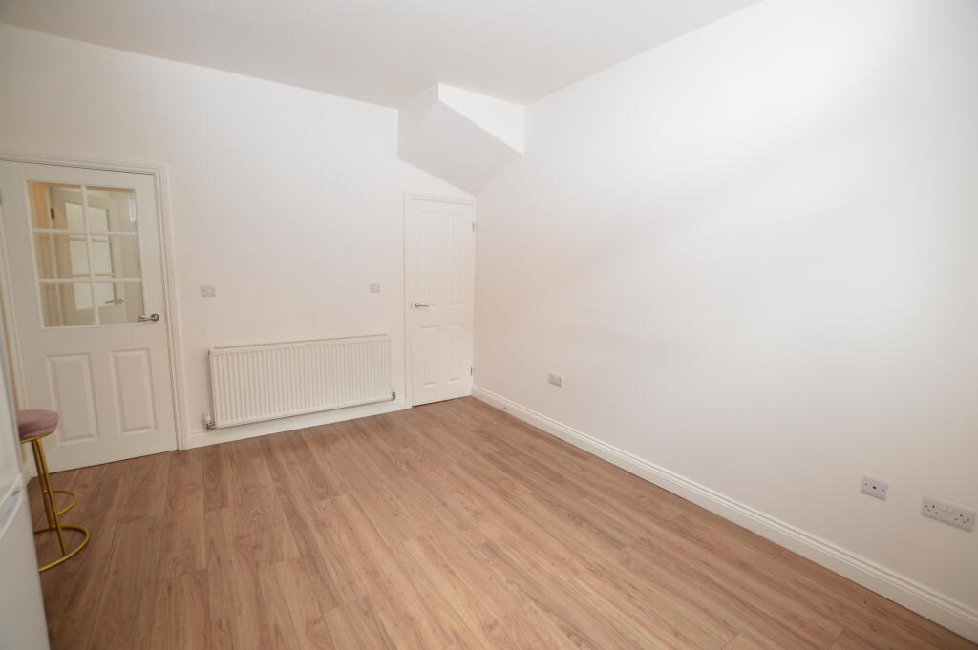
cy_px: 325
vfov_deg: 77.2
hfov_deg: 100.4
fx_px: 407
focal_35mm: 15
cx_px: 489
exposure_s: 1/60
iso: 400
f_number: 4
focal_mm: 10
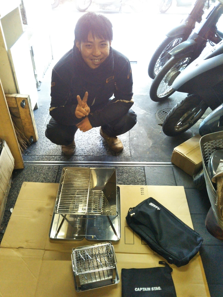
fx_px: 258
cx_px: 112
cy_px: 148
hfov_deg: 46.8
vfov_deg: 60.0
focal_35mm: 30
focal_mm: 4
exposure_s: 1/32
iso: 223
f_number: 2.2
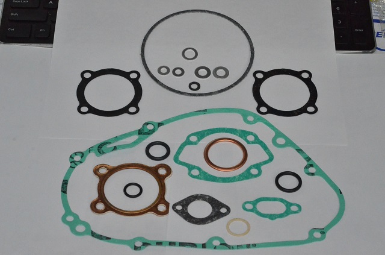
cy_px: 128
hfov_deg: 27.1
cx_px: 192
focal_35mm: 75
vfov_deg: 18.1
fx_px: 800
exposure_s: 1/160
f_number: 11
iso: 6400
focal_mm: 50
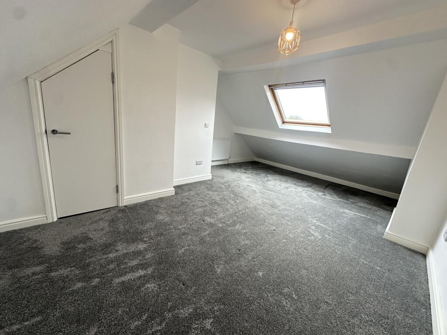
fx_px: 181
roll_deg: -5.5
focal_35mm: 14
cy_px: 168
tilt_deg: -14.0
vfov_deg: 85.7
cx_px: 224
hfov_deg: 102.1
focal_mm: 2.22
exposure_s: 1/99
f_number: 2.2
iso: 125
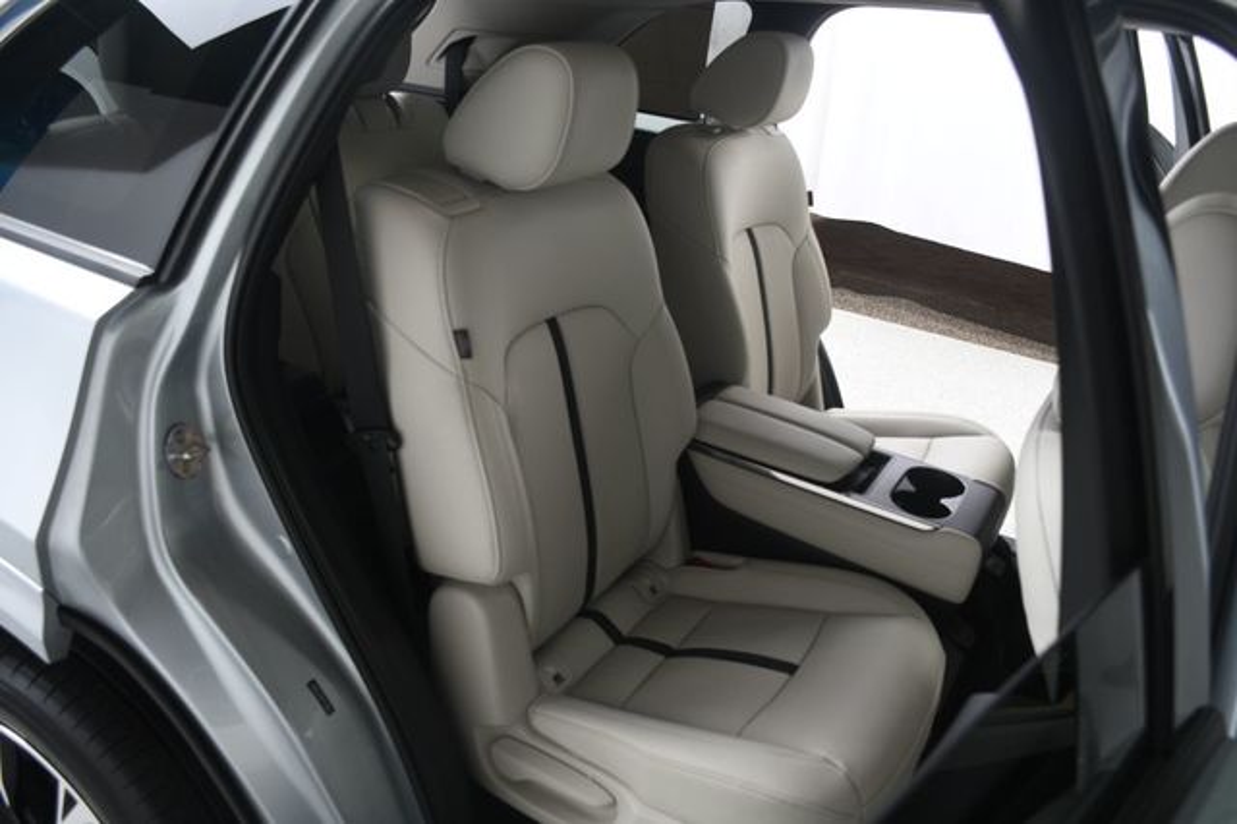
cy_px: 412
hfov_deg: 62.0
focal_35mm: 30
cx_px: 618
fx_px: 1030
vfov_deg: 43.6
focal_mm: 20
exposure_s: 1/160
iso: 100
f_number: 6.3
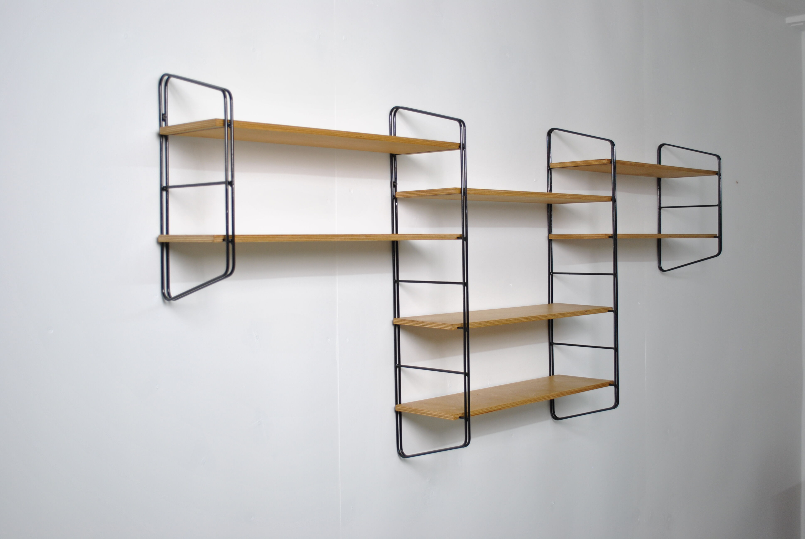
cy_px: 270
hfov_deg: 49.5
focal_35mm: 39
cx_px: 402
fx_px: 873
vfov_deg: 34.3
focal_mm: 26
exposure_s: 1/30
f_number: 4.2
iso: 220
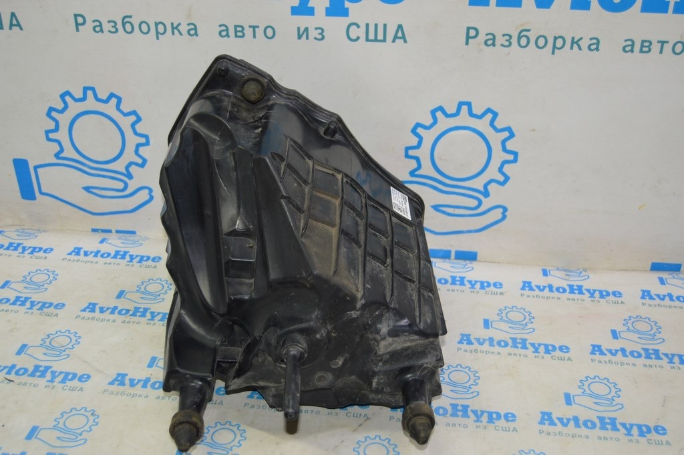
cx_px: 342
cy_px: 228
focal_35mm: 42
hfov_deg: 46.4
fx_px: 797
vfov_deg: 31.8
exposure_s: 1/60
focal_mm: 28
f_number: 4
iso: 450
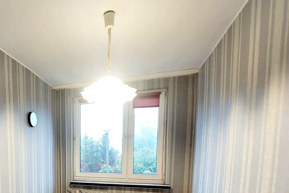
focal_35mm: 24
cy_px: 169
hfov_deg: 67.6
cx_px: 63
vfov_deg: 48.3
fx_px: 193
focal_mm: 1.74
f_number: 2.2
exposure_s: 1/25
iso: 500
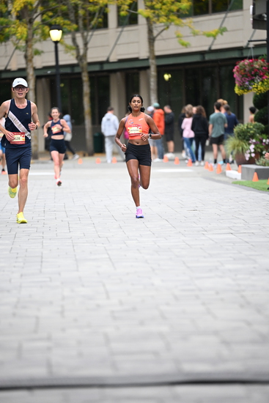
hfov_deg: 6.9
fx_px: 2240
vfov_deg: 10.3
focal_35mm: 200
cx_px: 134
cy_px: 202
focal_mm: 200
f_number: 2.8
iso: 1600
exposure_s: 1/1250
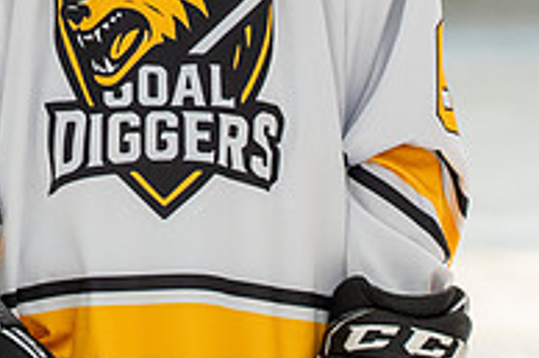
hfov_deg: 4.5
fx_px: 6896
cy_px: -154
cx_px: -11
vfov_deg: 3.0
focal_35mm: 461
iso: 1000
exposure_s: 1/1600
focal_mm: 103
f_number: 2.8
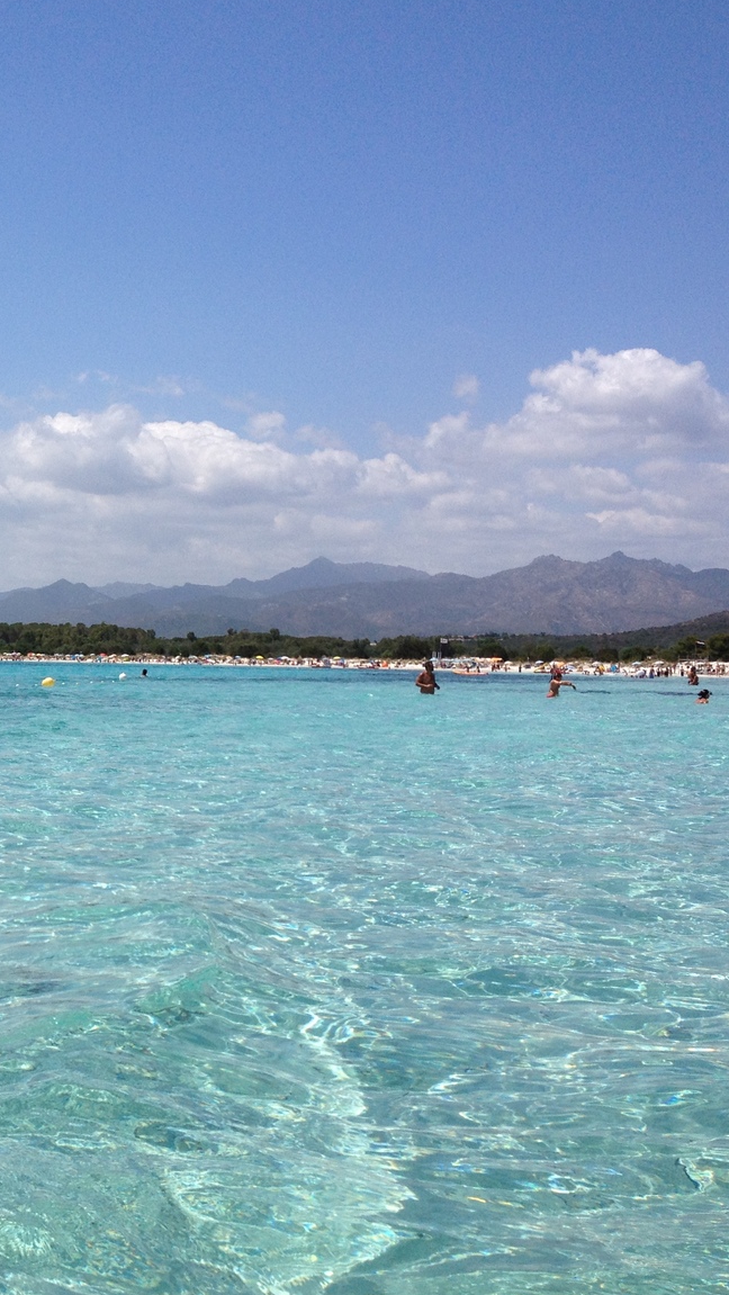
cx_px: 9
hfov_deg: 21.9
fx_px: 1820
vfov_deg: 39.2
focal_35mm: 53
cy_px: 629
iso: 50
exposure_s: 1/3067
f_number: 2.4
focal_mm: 4.28
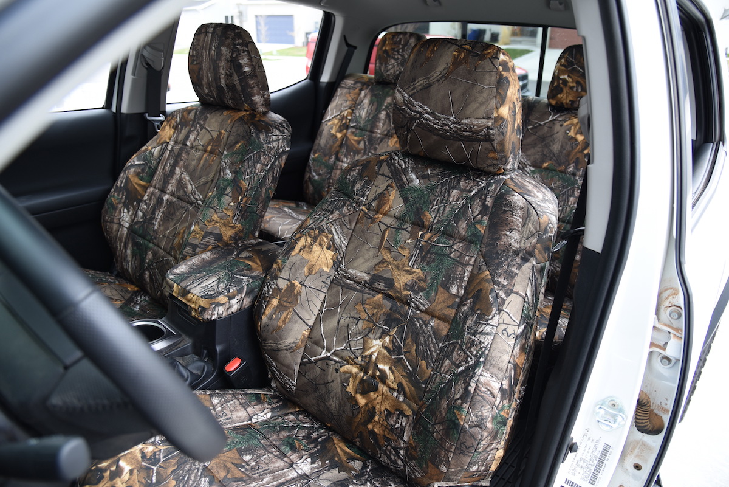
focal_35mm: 24
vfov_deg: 53.2
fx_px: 486
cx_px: 364
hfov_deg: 73.7
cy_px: 244
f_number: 4.5
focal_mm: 24
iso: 200
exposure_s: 1/100
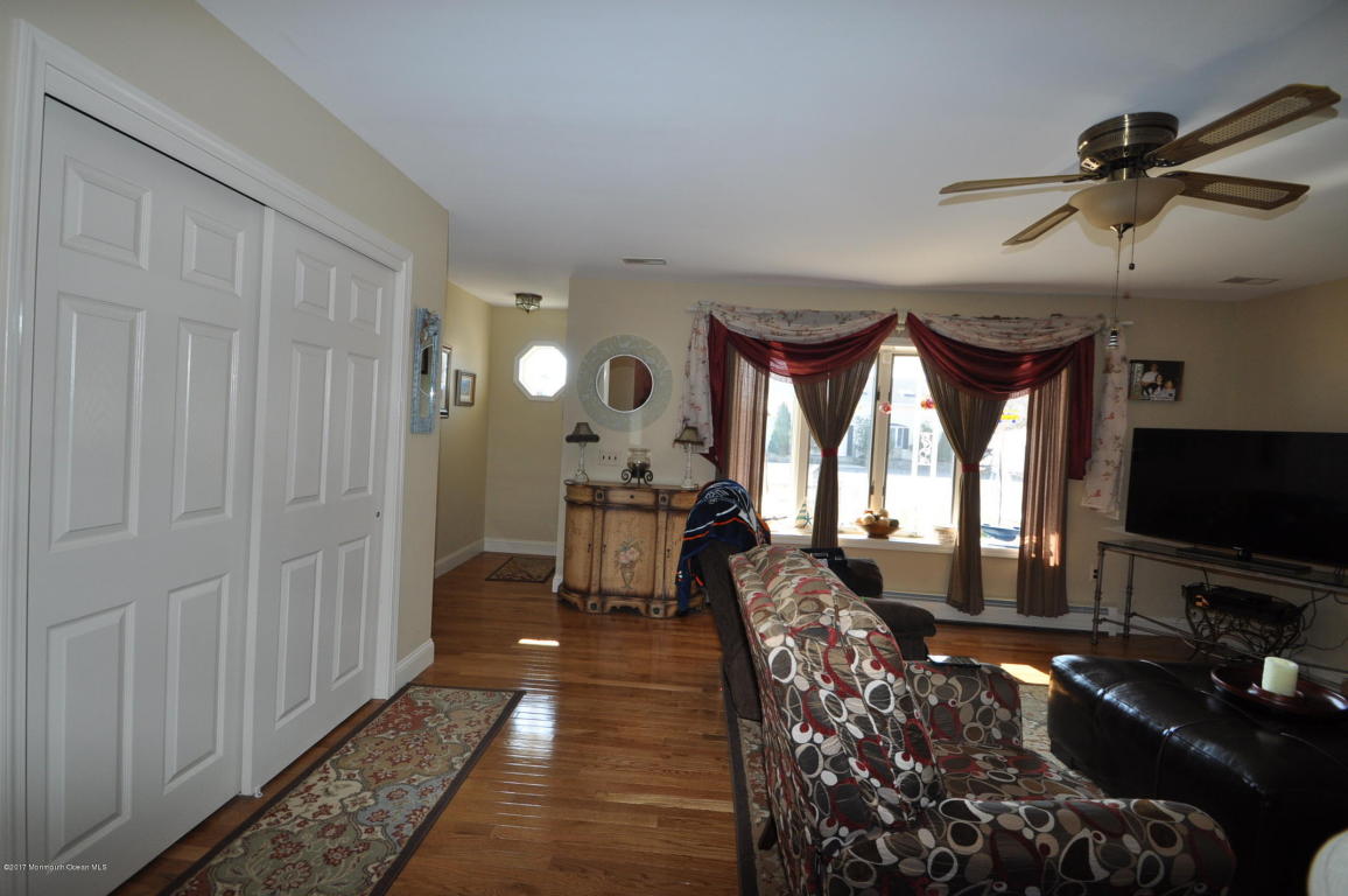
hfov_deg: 100.5
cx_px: 674
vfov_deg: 77.2
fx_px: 561
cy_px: 448
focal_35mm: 15
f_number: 5
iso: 400
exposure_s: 1/100
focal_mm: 10
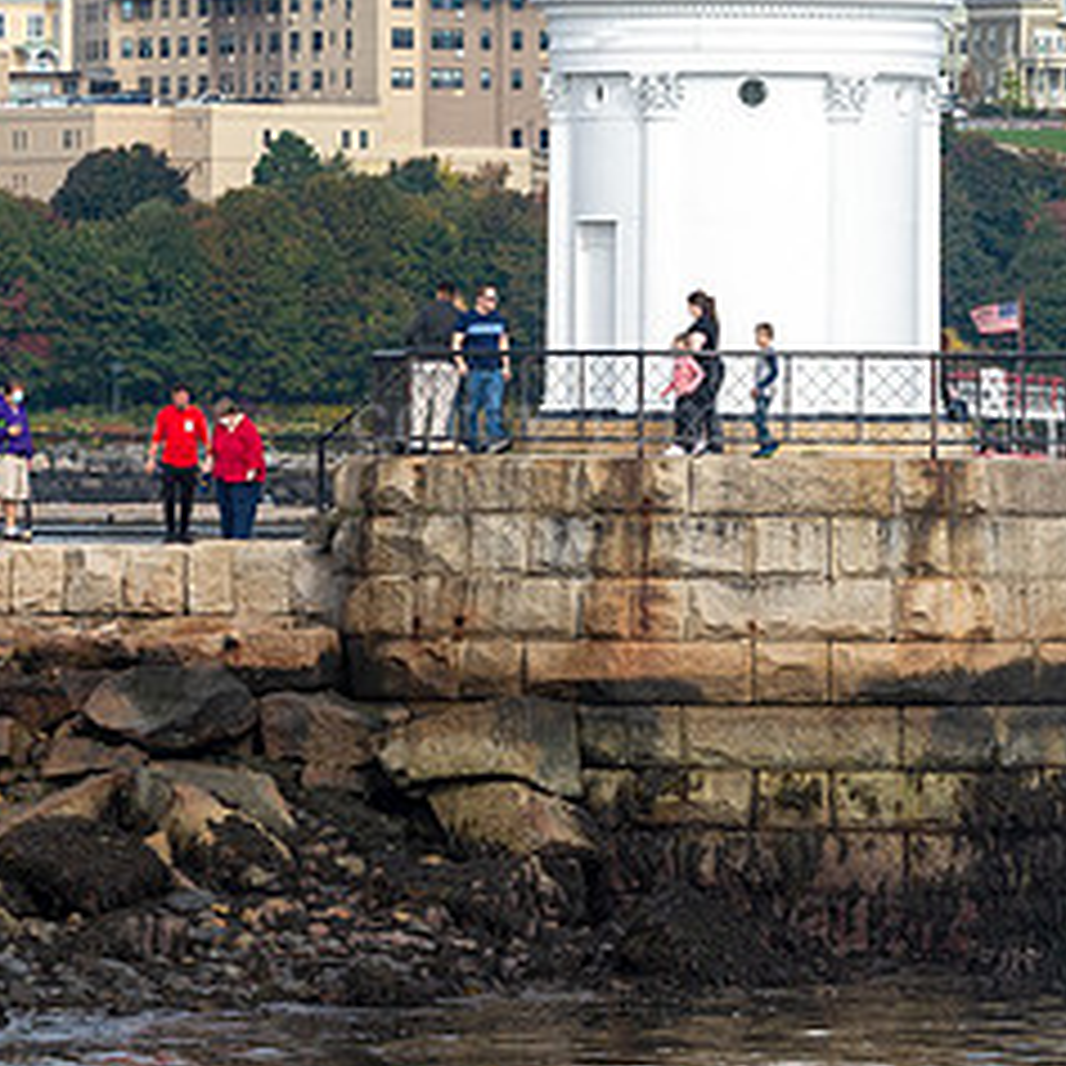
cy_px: 429
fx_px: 17072
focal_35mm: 490
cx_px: 500
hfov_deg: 3.6
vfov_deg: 3.6
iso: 400
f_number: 8
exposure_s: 1/1000
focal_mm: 155
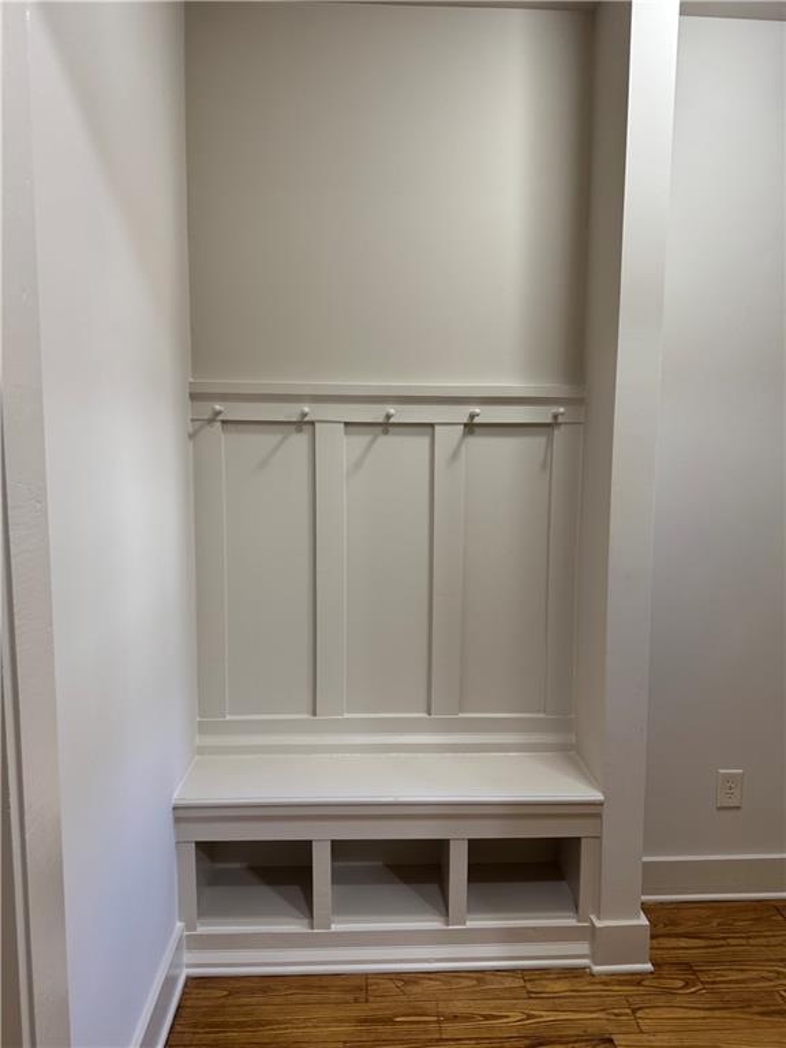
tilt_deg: -6.4
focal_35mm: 24
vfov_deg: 71.6
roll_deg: -0.3
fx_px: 727
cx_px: 393
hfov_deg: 56.8
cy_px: 524
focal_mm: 6.76
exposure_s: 1/120
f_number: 1.78
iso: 200
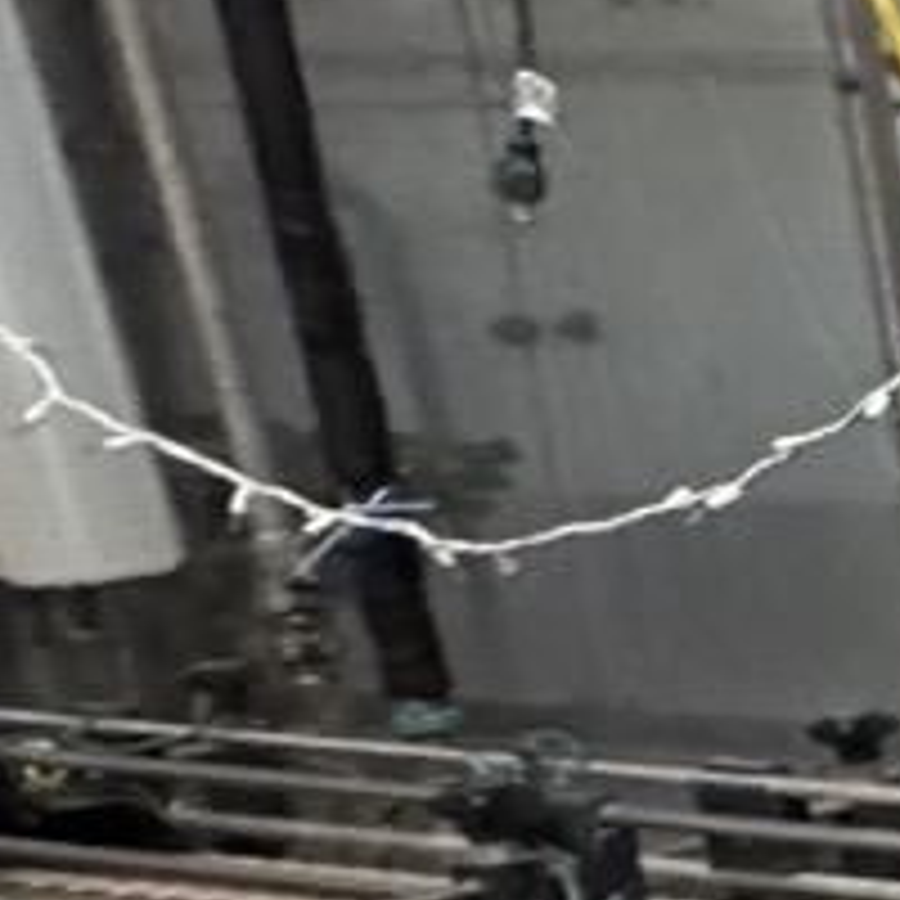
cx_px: 2840
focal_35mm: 79
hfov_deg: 10.9
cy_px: 684
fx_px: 2324
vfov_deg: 21.7
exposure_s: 1/60
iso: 1000
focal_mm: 2.22
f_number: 2.2
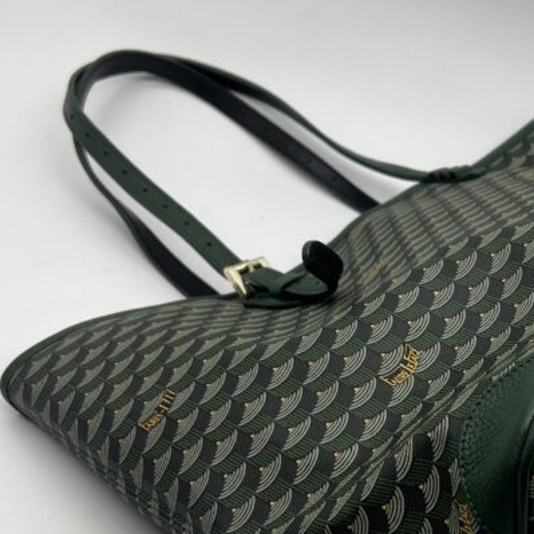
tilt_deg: -38.2
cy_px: 365
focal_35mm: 59
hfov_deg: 28.1
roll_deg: -12.8
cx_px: 467
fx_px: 1030
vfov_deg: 28.8
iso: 40
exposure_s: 1/226
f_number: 1.5
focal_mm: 5.7
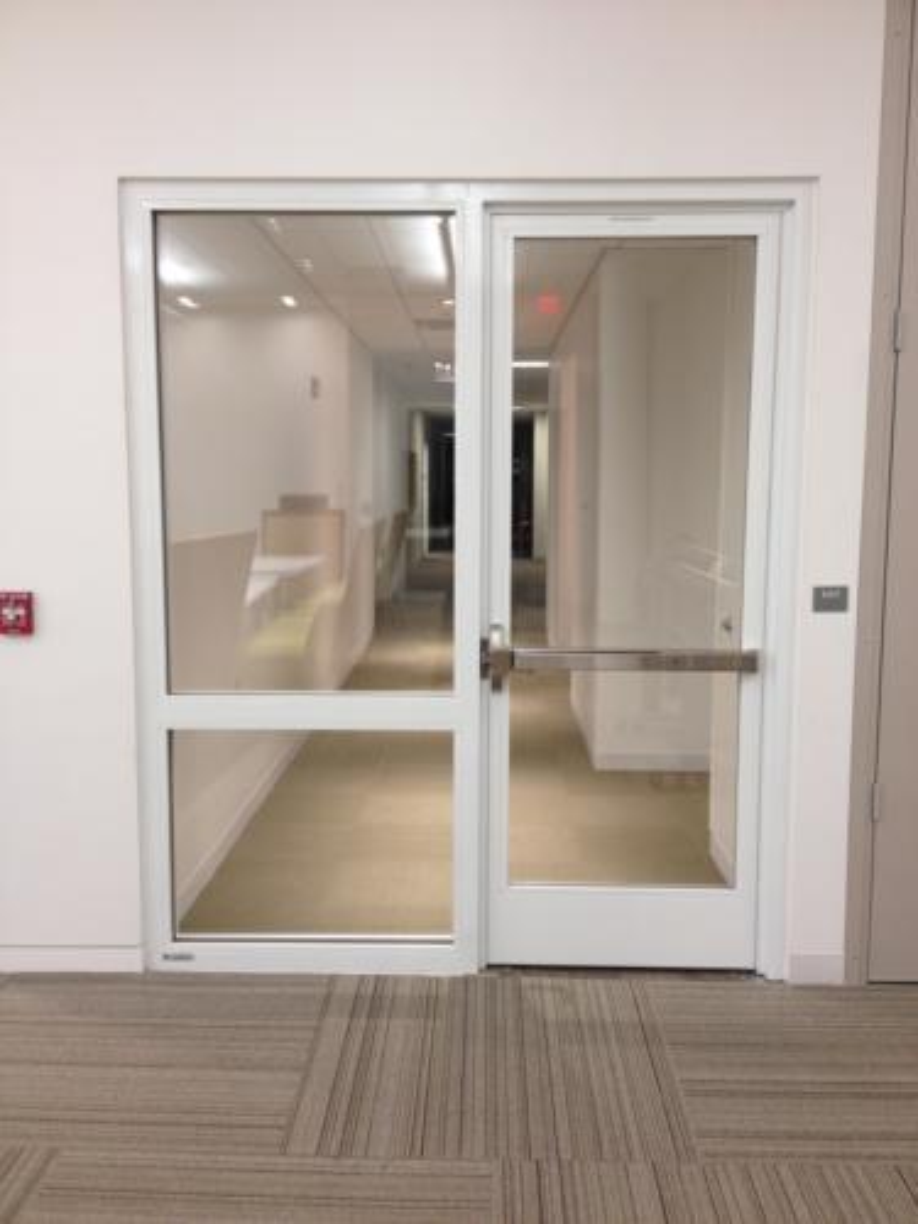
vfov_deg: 52.6
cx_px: 459
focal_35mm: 35
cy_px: 612
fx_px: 1238
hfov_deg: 40.7
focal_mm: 4.28
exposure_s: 1/20
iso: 50
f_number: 2.4
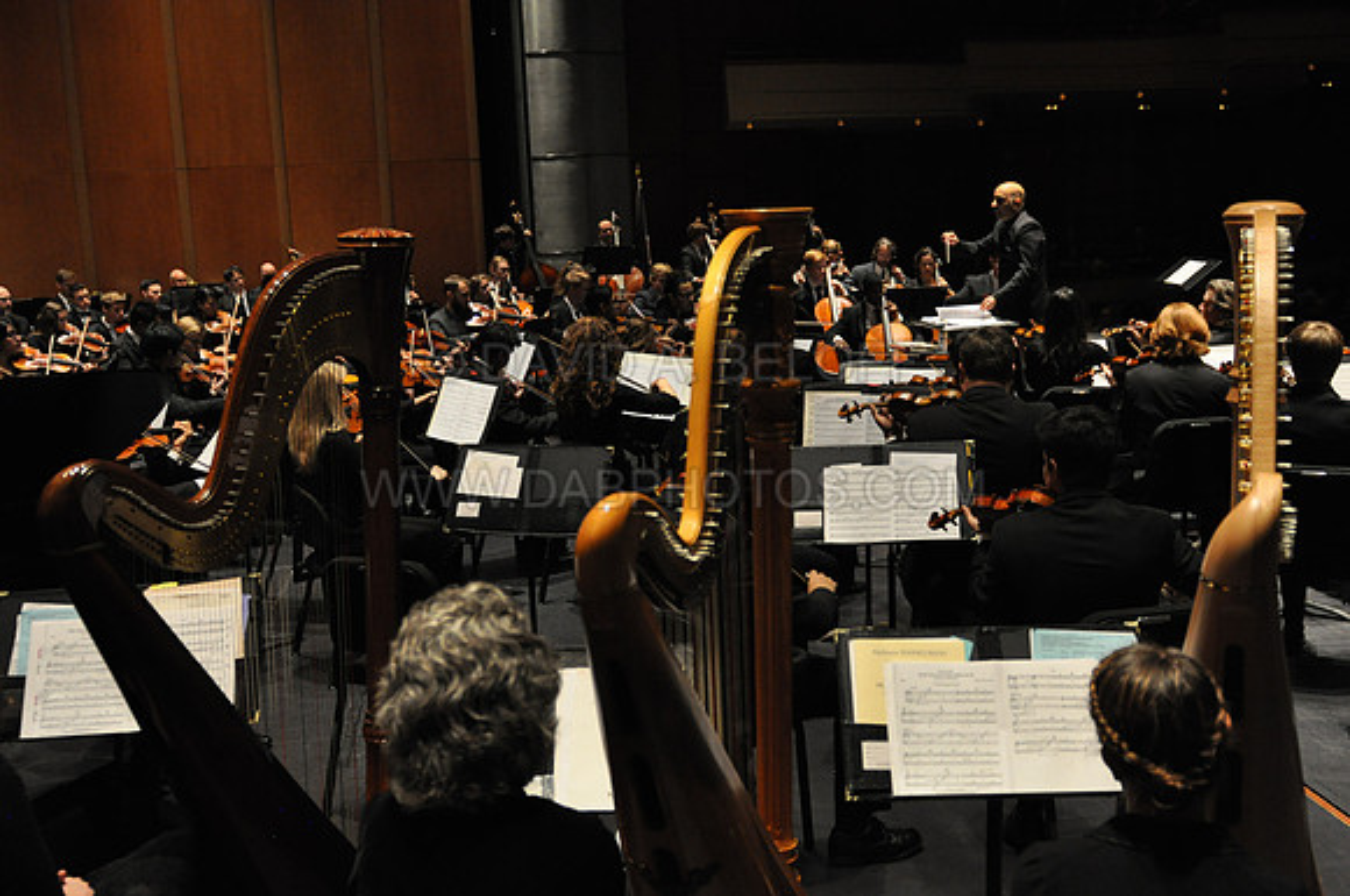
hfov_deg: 53.2
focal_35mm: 36
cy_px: 448
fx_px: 1348
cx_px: 675
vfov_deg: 36.8
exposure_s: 1/250
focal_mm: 24
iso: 1600
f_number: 2.8
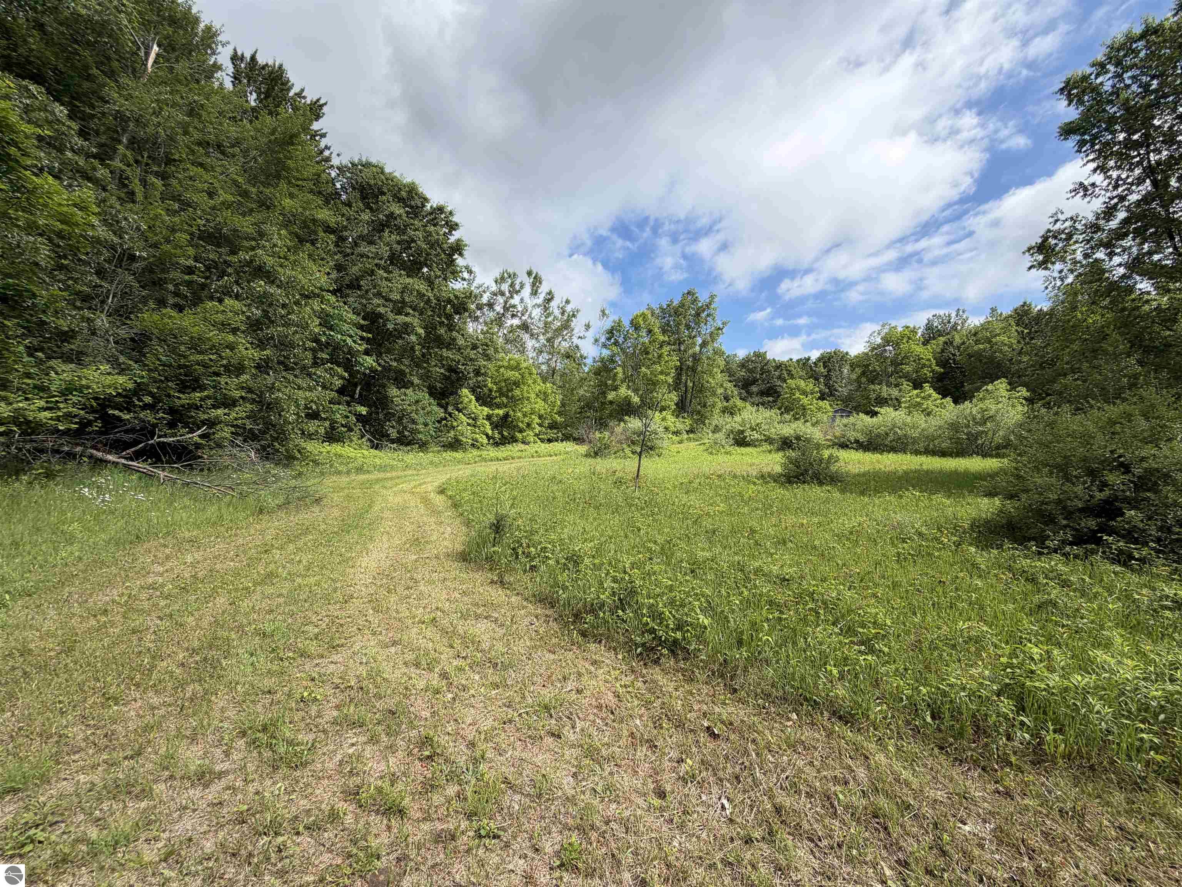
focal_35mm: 14
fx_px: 478
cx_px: 591
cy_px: 444
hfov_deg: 102.1
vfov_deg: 85.7
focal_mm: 2.22
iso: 20
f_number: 2.2
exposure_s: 1/770
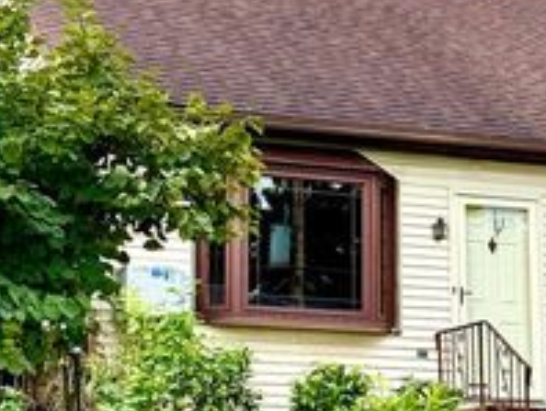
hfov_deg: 16.2
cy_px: 263
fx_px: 1911
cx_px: 386
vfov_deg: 12.3
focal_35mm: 121
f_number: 1.78
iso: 80
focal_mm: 6.76
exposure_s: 1/1377
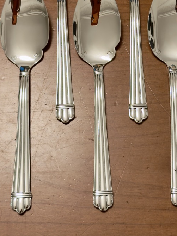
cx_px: 120
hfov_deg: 17.1
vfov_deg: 22.6
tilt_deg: -70.0
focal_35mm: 86
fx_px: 587
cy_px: 71
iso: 200
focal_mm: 6.76
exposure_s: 1/50
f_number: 1.78
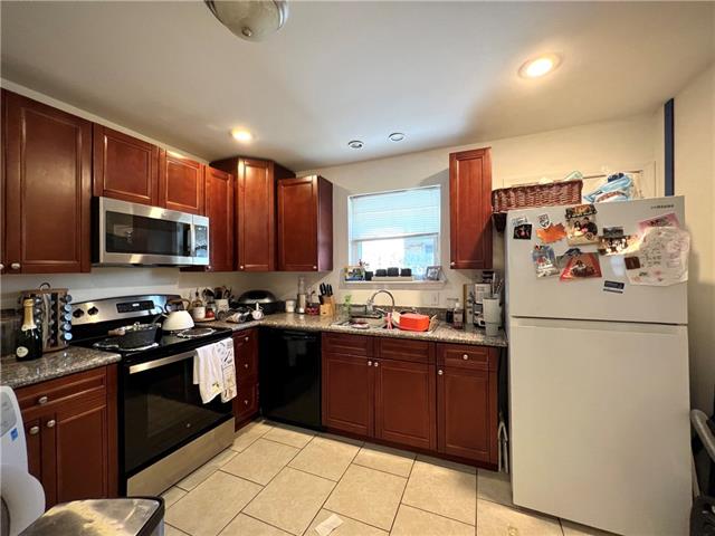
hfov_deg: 106.2
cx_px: 358
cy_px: 268
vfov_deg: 89.9
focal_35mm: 13
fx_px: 269
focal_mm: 1.57
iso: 200
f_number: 1.8
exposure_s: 1/120
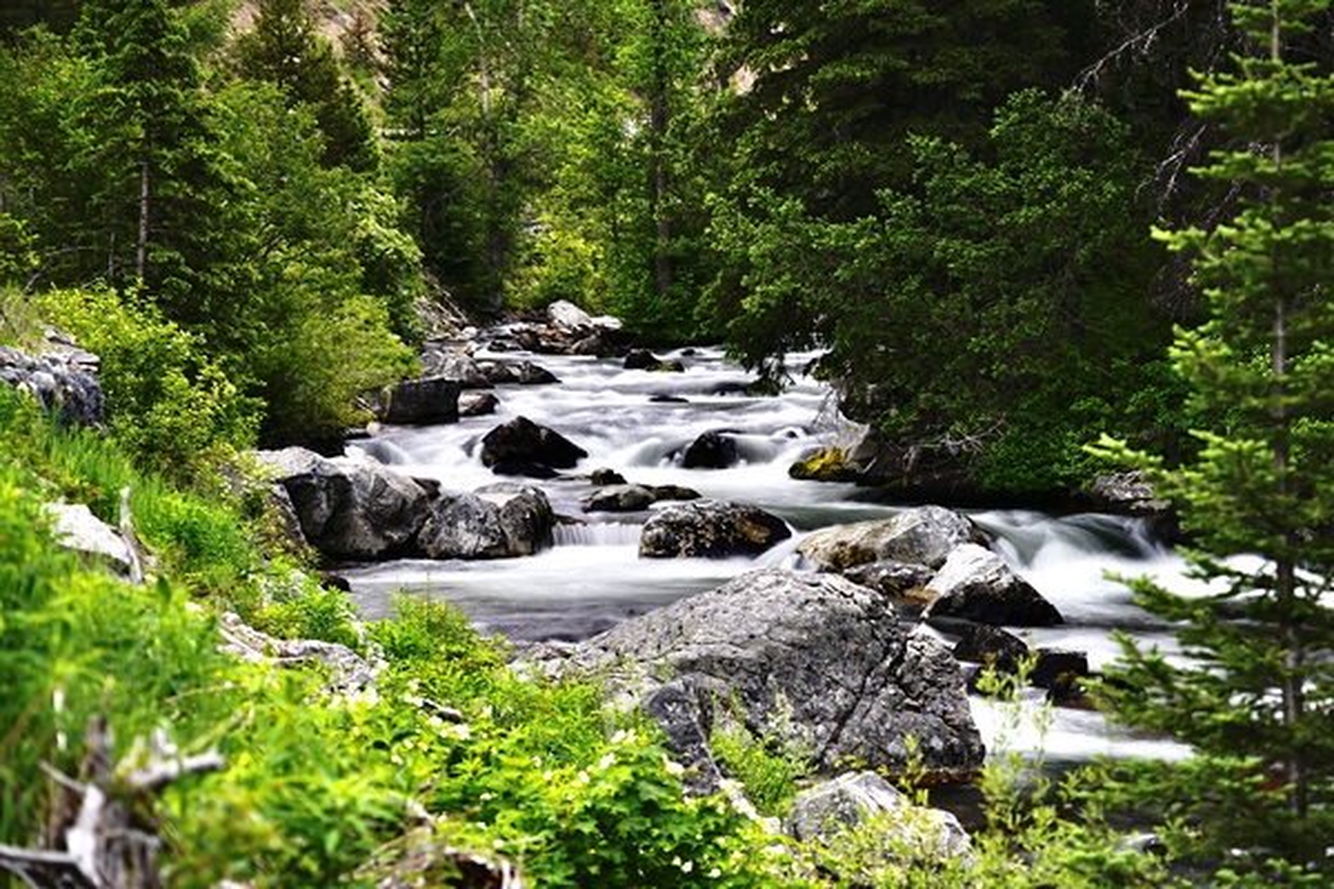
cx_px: 667
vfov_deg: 13.0
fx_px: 3891
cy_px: 444
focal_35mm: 105
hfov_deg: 19.5
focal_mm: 105
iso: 64
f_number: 4.5
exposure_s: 1.3
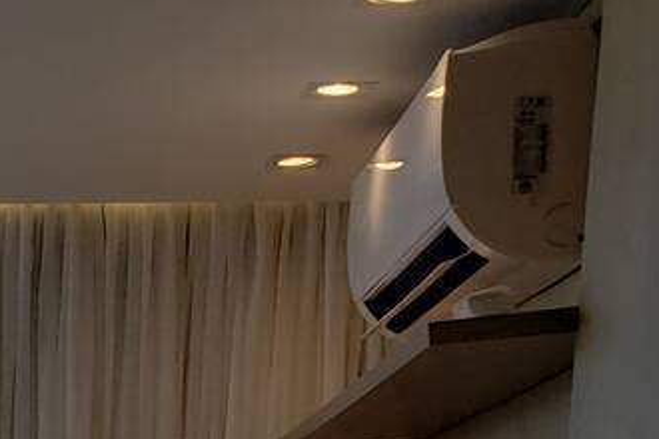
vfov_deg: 10.6
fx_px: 2160
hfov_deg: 15.7
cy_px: 886
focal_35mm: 118
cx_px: -387
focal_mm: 4.3
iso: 50
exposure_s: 1/602
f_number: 2.4
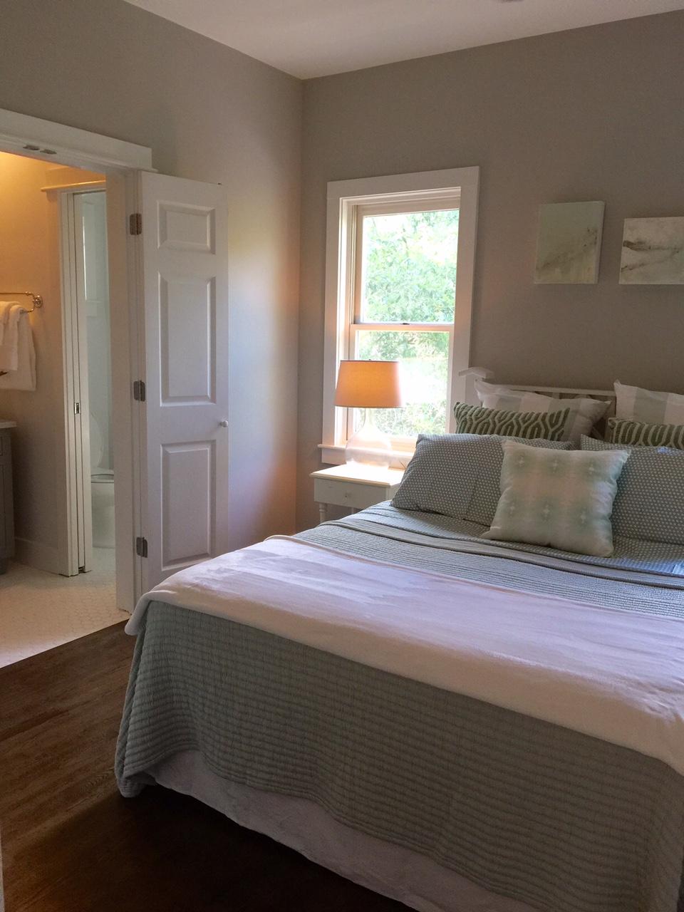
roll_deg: -1.0
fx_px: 764
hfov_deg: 48.2
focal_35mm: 29
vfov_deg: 61.7
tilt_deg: -7.7
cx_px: 342
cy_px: 456
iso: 50
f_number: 2.2
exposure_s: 1/30
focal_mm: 4.15
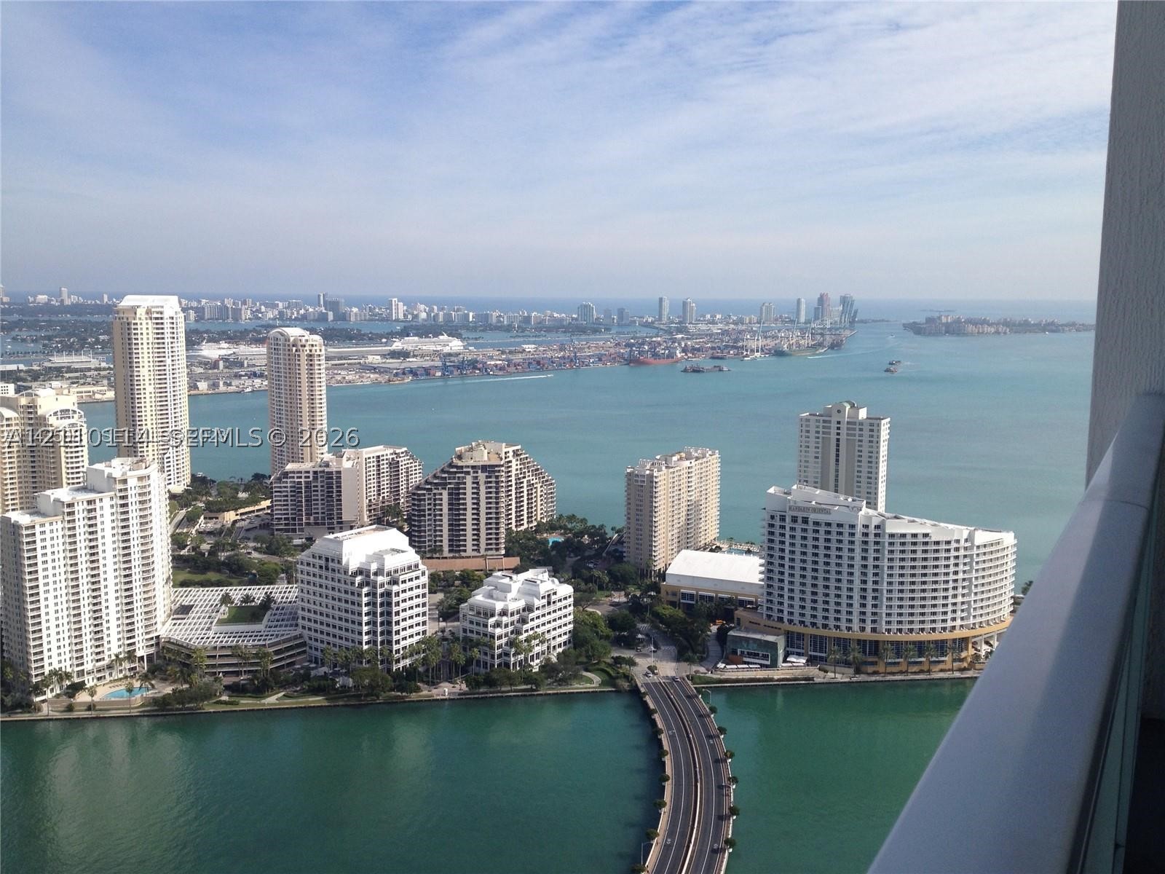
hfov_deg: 52.6
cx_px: 582
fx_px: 1178
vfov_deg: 40.7
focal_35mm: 35
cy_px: 437
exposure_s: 1/2208
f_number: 2.4
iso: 50
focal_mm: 4.28
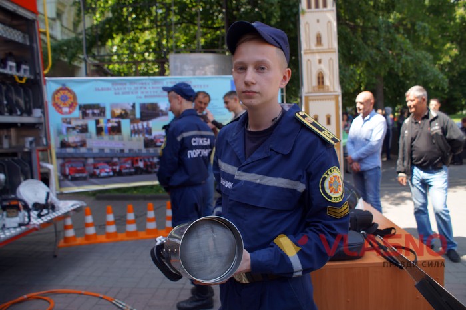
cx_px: 233
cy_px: 155
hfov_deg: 62.0
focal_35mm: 30
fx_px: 388
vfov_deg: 43.5
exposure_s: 1/160
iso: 100
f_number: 4
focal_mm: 20
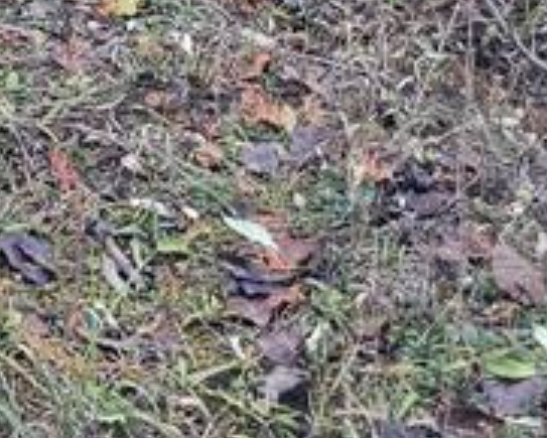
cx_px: -435
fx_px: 2057
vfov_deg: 10.4
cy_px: -622
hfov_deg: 13.6
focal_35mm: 127
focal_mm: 6.3
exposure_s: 1/207
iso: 200
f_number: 1.7
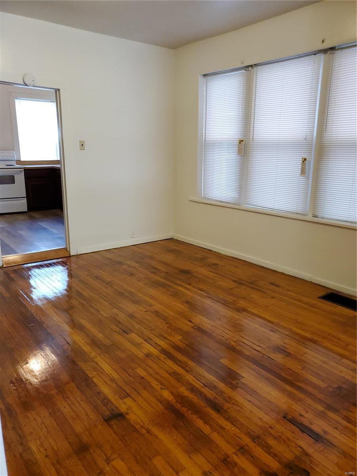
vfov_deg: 67.3
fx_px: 358
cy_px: 238
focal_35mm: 26
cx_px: 178
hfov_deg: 53.1
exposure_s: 1/60
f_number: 1.5
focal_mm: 4.3
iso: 250
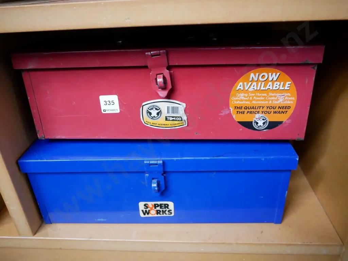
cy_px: 130
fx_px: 281
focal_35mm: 28
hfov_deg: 63.4
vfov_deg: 49.7
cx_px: 174
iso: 3200
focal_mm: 14
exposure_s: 1/60
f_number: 4
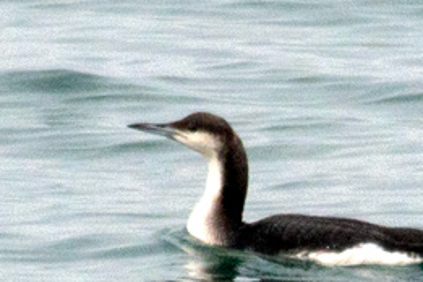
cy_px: 264
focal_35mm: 3015
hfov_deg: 0.7
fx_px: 35423
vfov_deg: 0.5
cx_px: 266
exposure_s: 1/5000
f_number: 6.3
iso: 500
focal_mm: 500
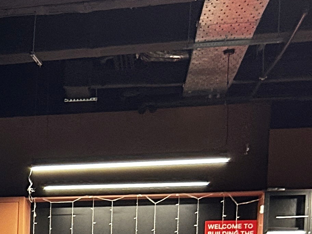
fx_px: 1037
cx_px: -208
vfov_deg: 12.1
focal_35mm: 115
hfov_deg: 15.3
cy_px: 376
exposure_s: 1/30
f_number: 1.5
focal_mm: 5.7
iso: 500
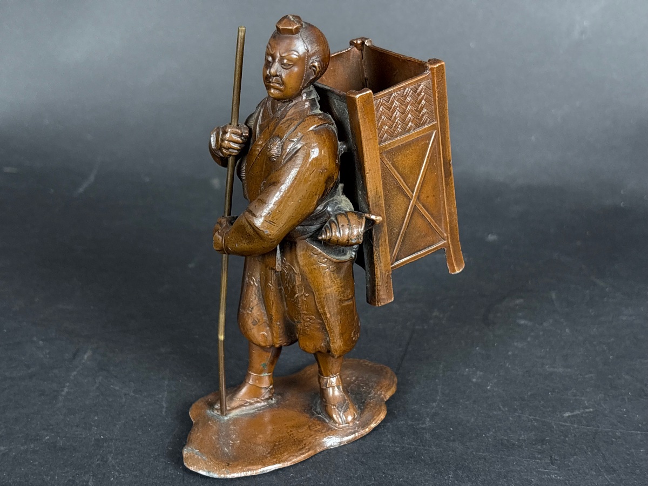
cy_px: 243
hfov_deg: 36.8
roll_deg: -0.6
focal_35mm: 52
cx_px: 324
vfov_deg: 28.0
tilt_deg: -22.5
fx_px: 973
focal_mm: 5.96
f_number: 1.6
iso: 160
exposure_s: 1/59
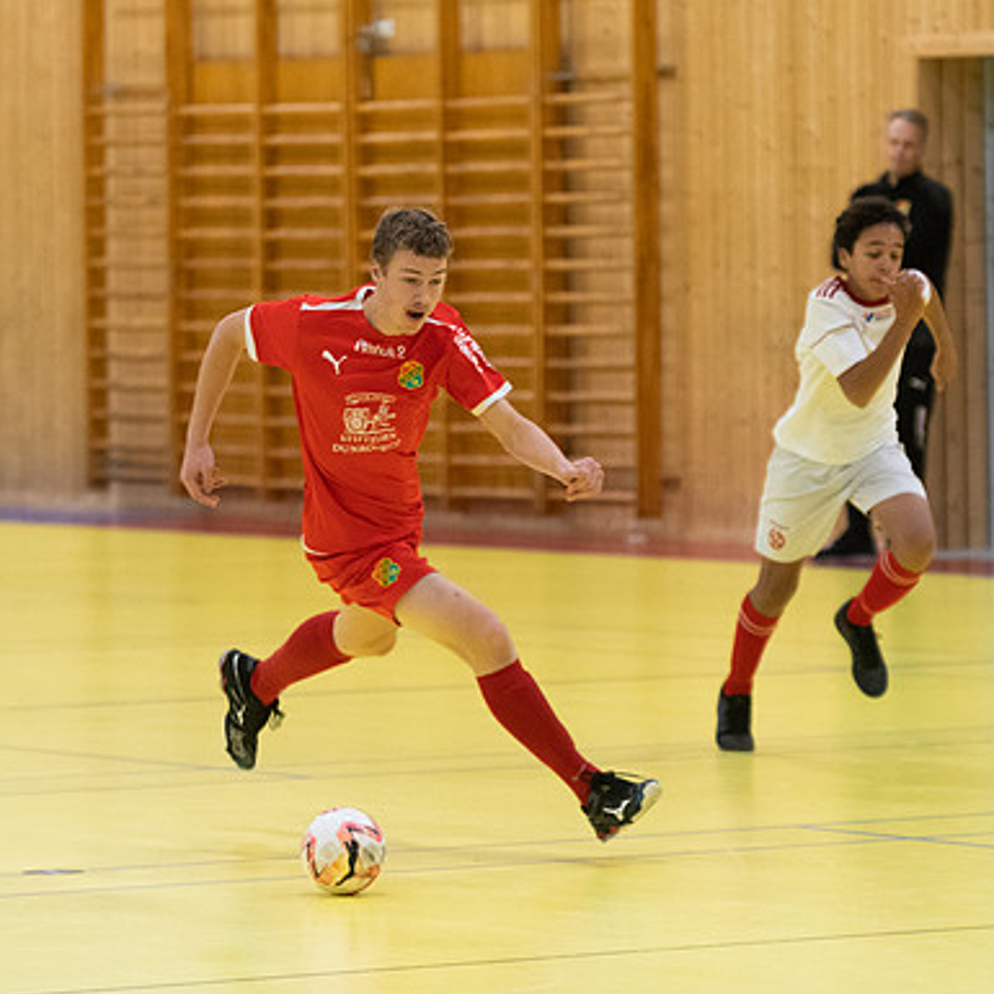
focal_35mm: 250
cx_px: 498
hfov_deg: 7.0
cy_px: 497
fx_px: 8122
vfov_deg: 7.0
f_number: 3.2
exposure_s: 1/400
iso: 4000
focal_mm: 130
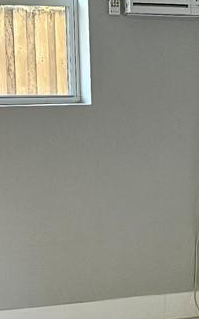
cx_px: 173
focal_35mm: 123
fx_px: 1068
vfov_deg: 16.6
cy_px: 320
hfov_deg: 10.6
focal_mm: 5.4
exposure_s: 1/120
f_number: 1.8
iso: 125
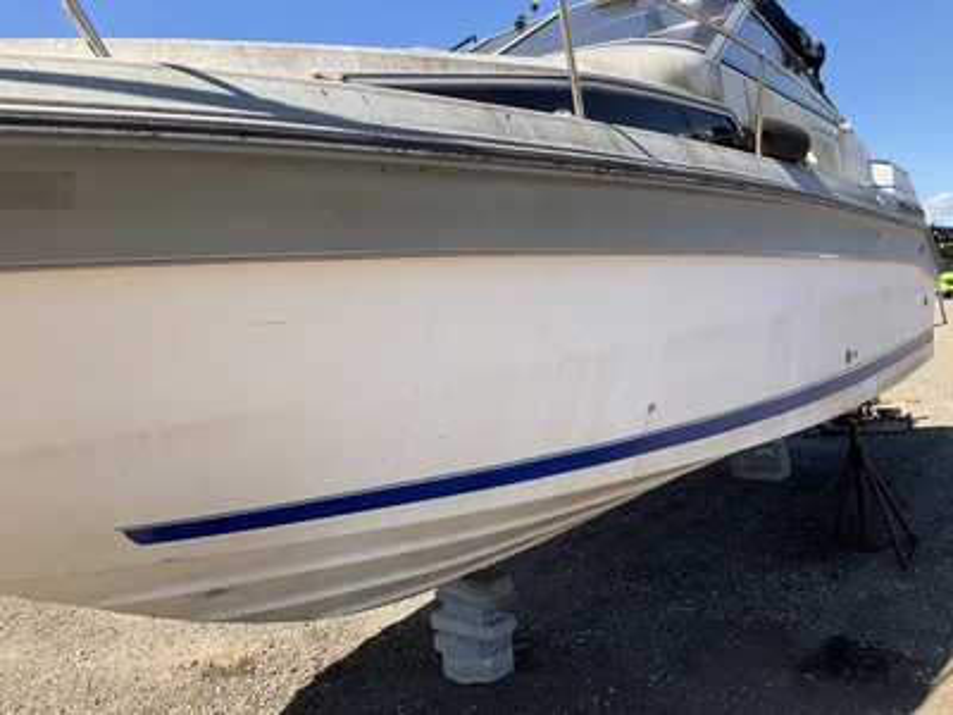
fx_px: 798
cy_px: 358
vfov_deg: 48.2
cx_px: 476
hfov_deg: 61.7
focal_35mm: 29
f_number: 1.8
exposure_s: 1/978
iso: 25
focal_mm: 3
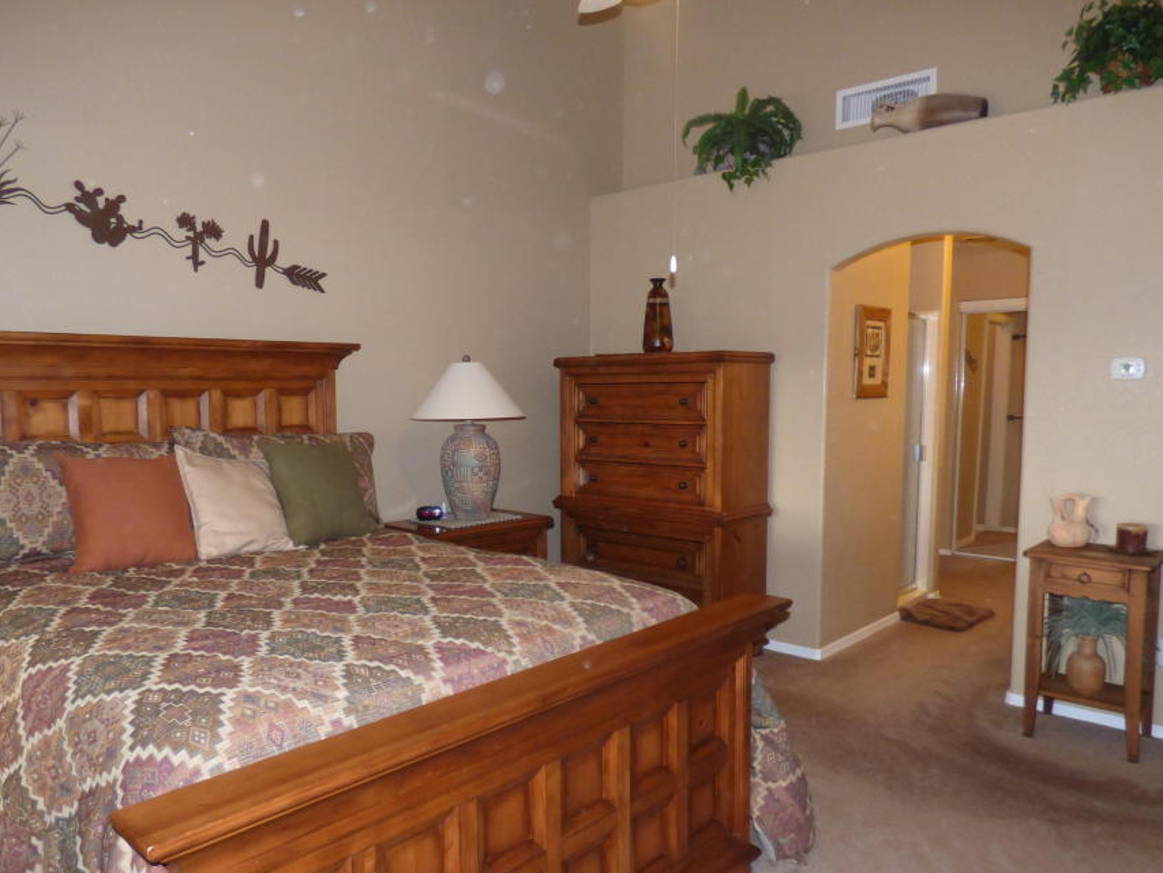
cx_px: 526
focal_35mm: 24
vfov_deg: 56.8
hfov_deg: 71.4
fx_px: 806
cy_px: 468
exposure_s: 1/60
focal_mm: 3.58
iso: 250
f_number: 2.8
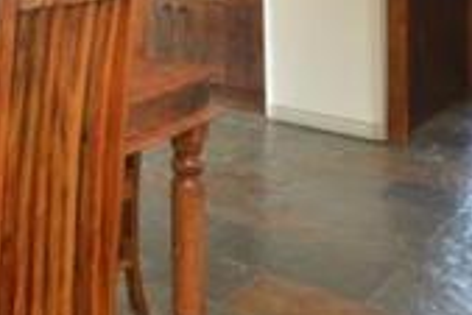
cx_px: -36
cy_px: -130
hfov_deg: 28.7
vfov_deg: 19.2
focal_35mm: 64
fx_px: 839
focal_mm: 11
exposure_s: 1/13
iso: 500
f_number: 7.1
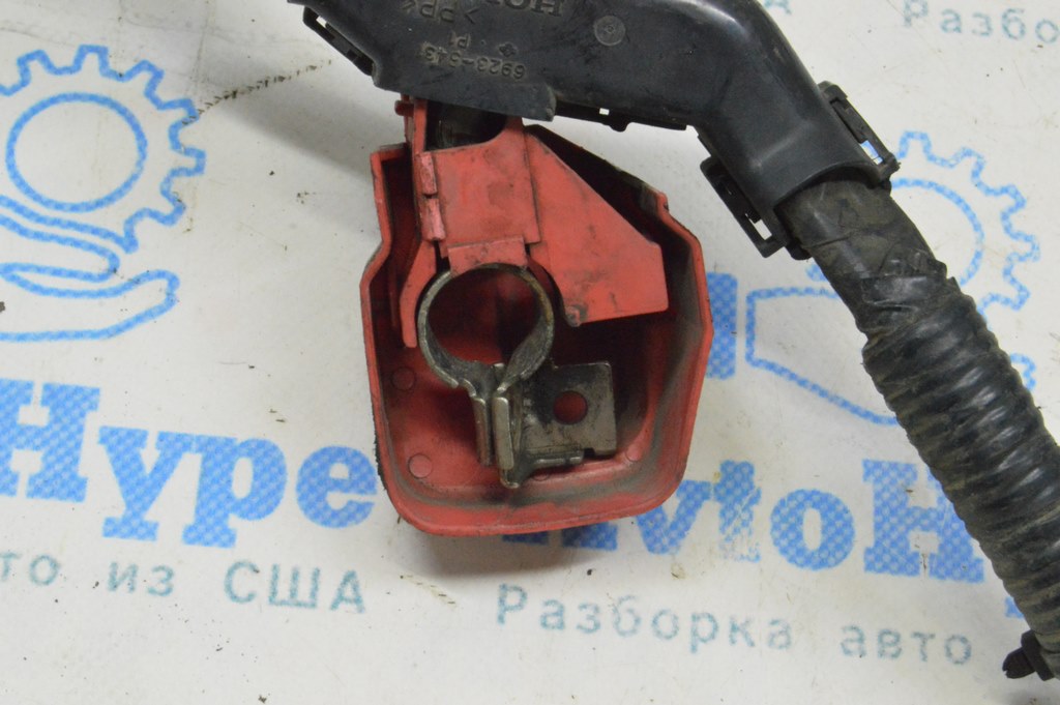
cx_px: 530
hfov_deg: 24.6
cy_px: 352
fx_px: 2427
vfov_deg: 16.5
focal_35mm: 82
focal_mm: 55
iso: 6400
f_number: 20
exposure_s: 1/15
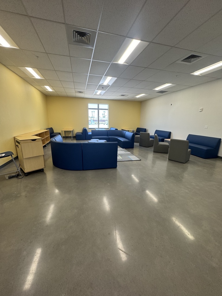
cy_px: 148
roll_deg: +0.2
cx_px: 111
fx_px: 120
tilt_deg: -13.2
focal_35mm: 14
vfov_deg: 102.1
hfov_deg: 85.7
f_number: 2.2
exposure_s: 1/120
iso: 100
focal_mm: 2.22
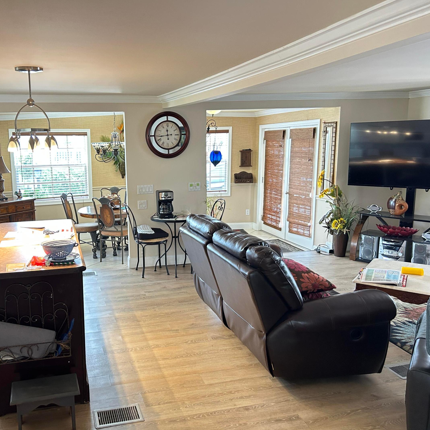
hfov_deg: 51.9
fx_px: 436
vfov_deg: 52.5
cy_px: 214
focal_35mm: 31
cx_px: 158
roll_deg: +0.3
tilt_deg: -9.3
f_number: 1.5
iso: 320
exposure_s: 1/60
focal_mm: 5.7
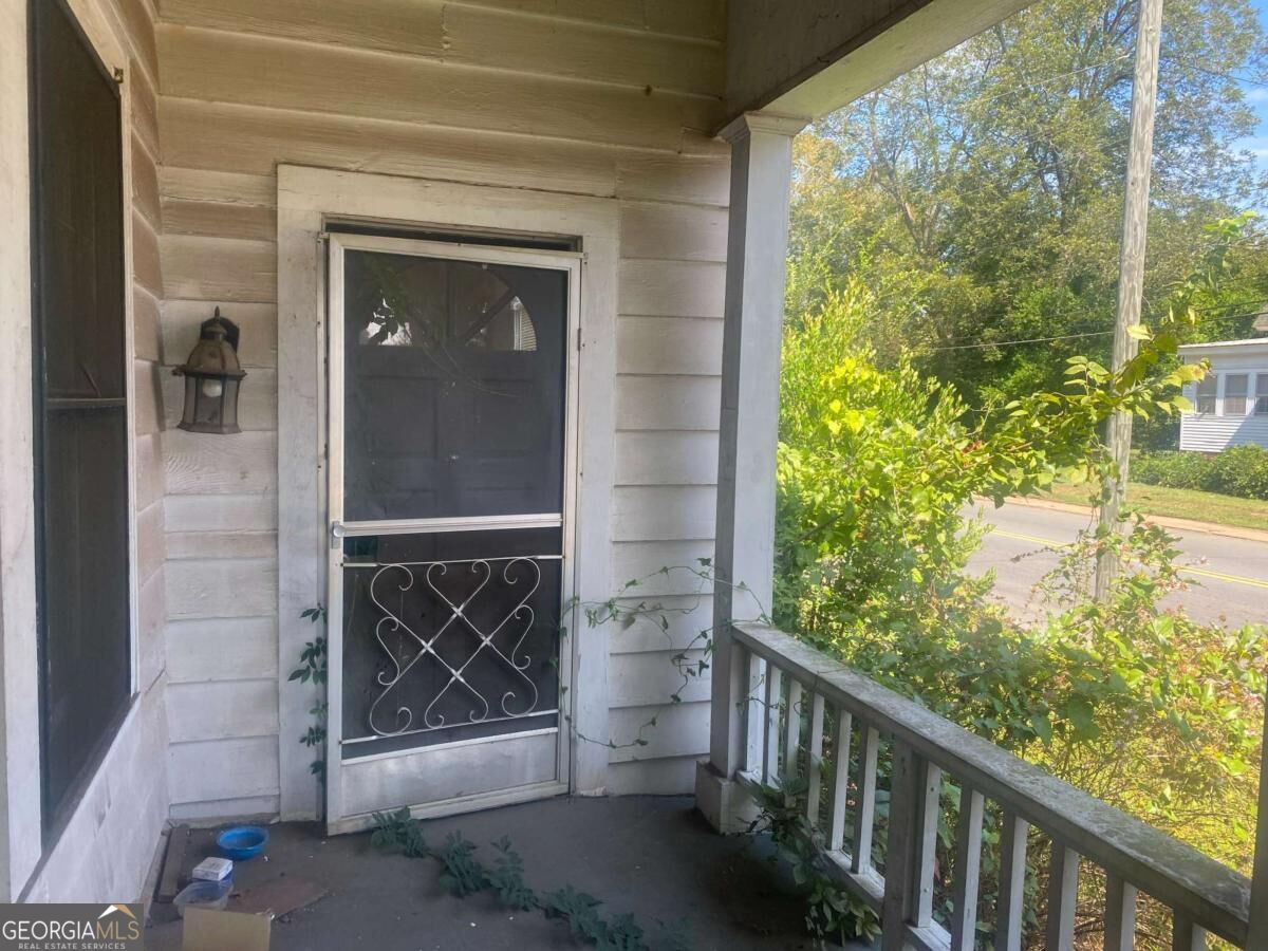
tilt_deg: -6.0
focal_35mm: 26
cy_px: 476
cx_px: 634
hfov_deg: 67.3
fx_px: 952
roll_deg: -0.2
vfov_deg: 53.1
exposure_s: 1/288
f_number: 1.8
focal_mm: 4.25
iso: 32
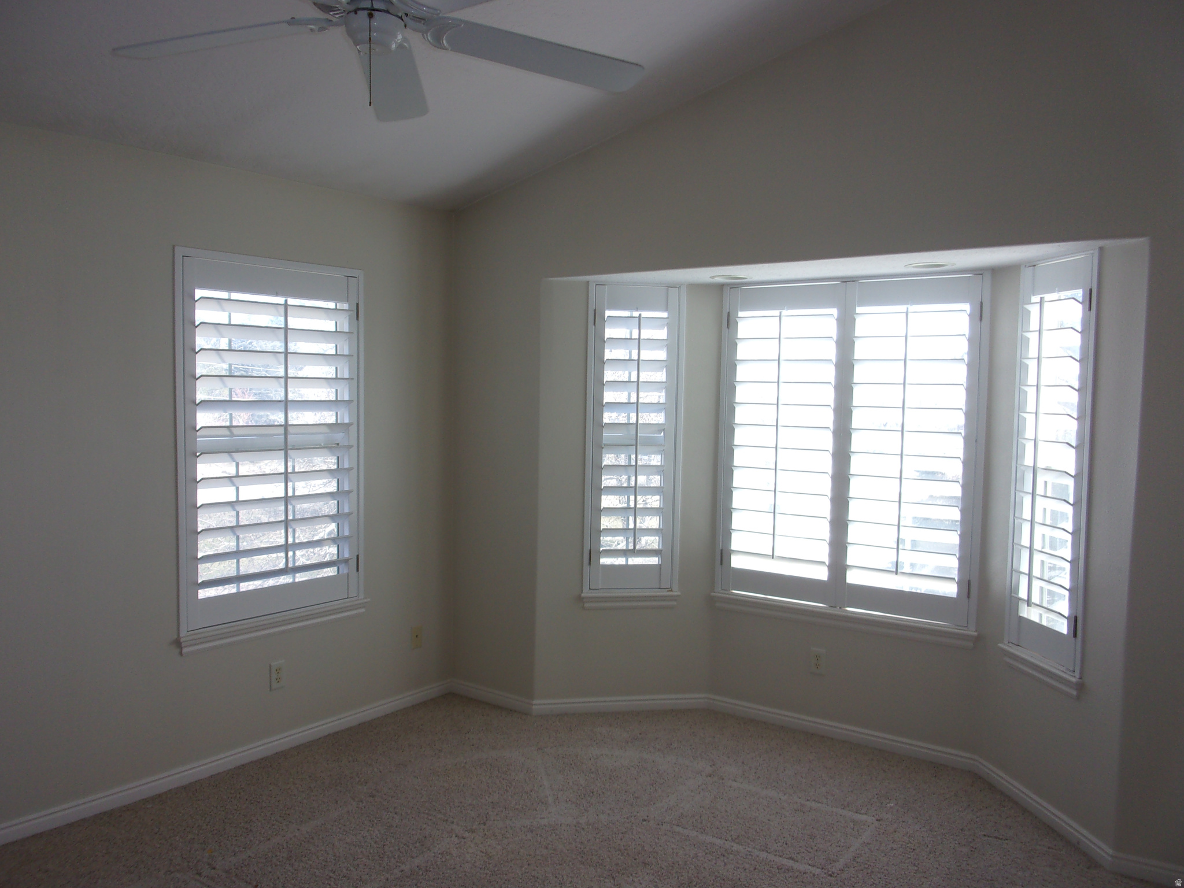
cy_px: 444
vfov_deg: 49.7
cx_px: 592
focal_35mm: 28
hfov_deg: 63.4
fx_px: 958
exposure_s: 1/70
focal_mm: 5.1
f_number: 3.9
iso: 80
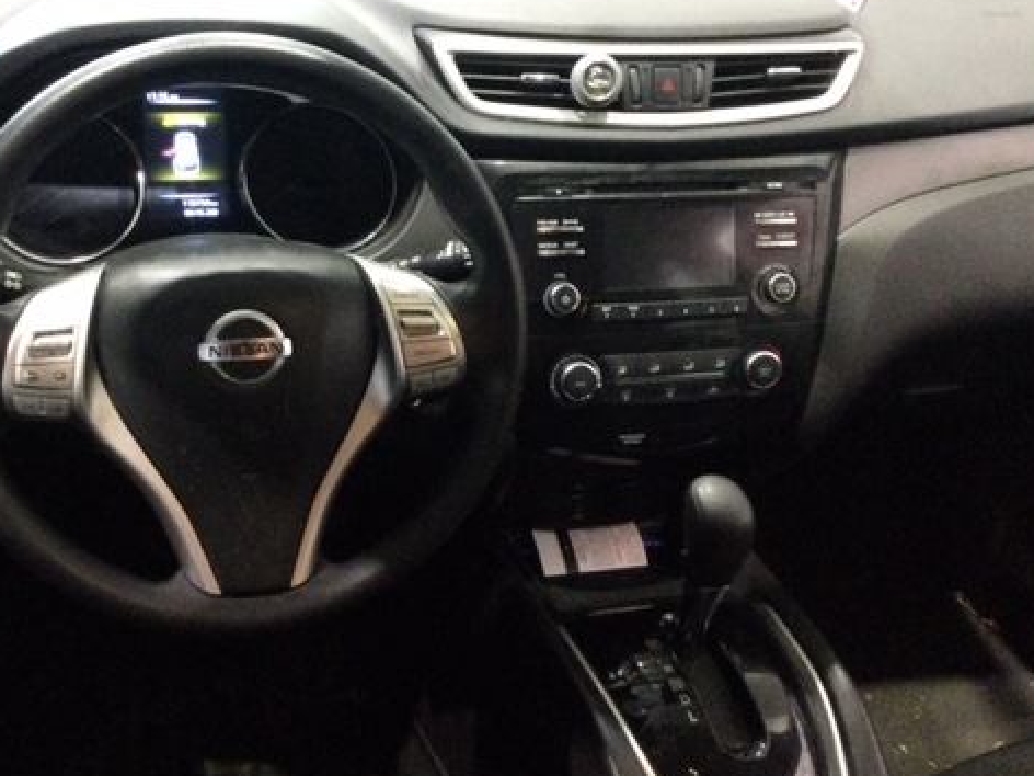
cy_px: 353
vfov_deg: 34.3
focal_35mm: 42
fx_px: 1255
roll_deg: -8.1
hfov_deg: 44.5
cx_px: 397
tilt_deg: -34.5
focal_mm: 3.3
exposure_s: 1/15
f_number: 2.4
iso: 320
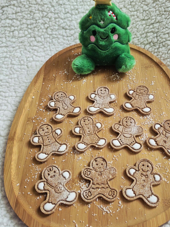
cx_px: 97
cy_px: 108
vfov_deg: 59.9
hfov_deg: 46.7
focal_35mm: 30
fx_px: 196
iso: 400
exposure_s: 1/100
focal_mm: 5.4
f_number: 1.8
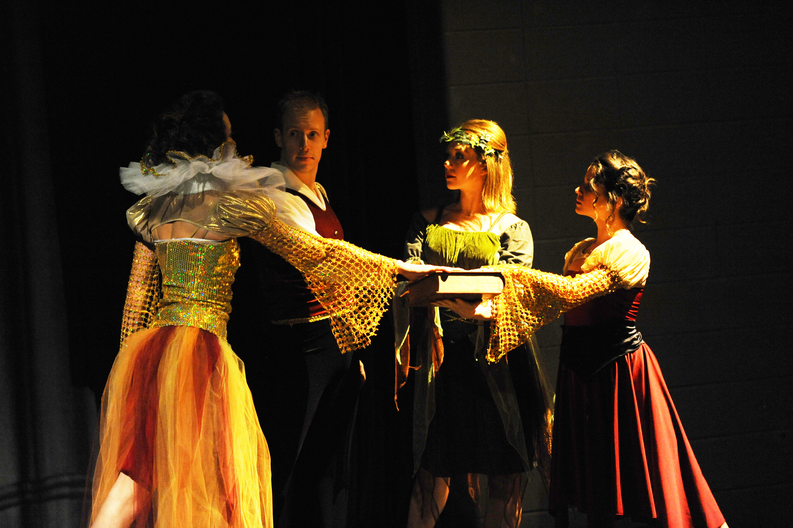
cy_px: 264
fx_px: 3412
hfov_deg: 13.3
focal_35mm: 155
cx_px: 396
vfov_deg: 8.8
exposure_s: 1/125
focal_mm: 155
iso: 3200
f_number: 2.8
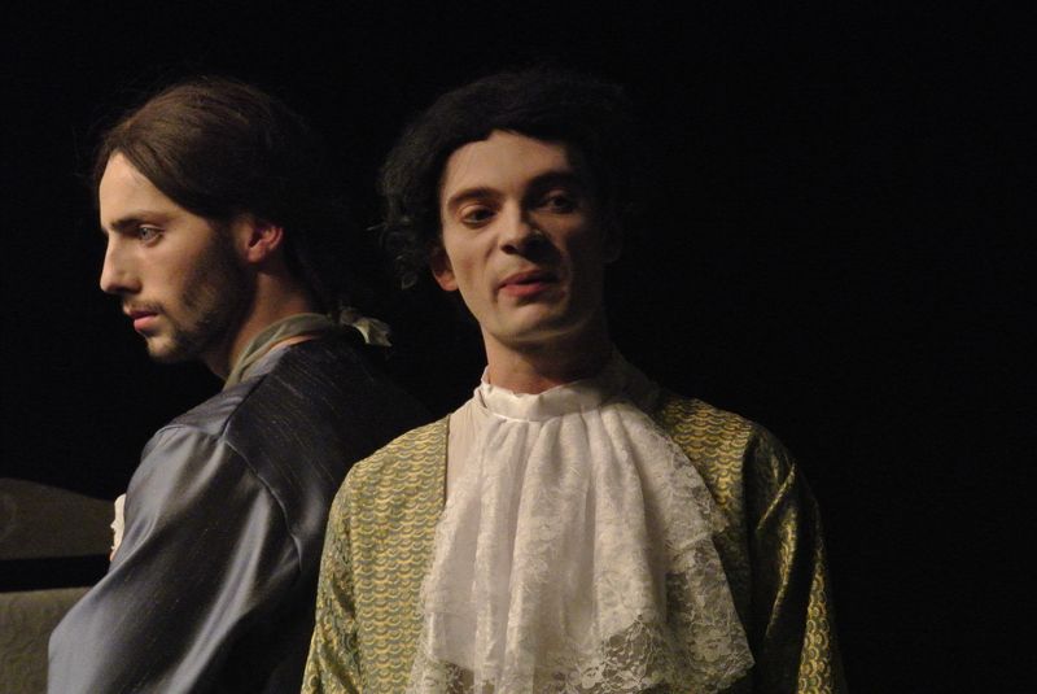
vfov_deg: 4.6
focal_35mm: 297
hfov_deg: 6.9
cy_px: 347
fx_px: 8563
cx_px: 518
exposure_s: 1/100
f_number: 11
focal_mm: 110
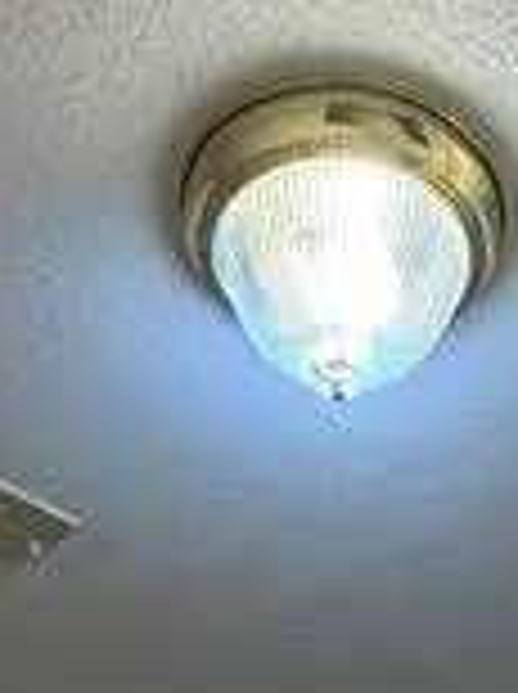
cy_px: 1620
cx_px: 351
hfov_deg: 20.9
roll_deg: -1.8
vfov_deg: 15.7
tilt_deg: -14.6
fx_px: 1401
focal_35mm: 70
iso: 200
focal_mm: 2.22
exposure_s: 1/120
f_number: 2.2
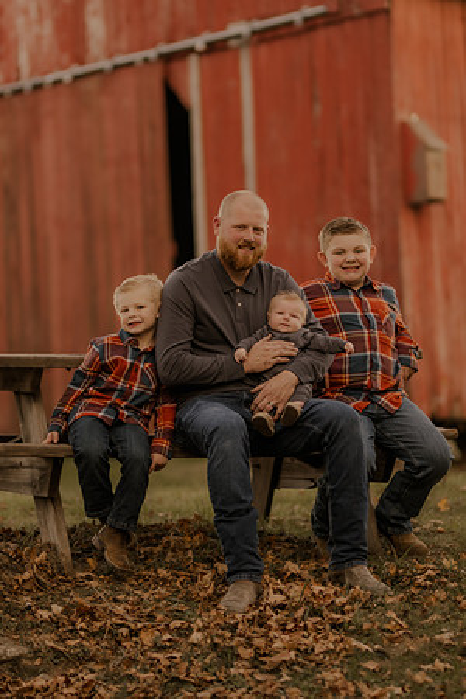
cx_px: 233
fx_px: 2466
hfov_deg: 10.8
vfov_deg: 16.1
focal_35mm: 127
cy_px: 350
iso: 200
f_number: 1.4
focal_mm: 85
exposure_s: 1/320
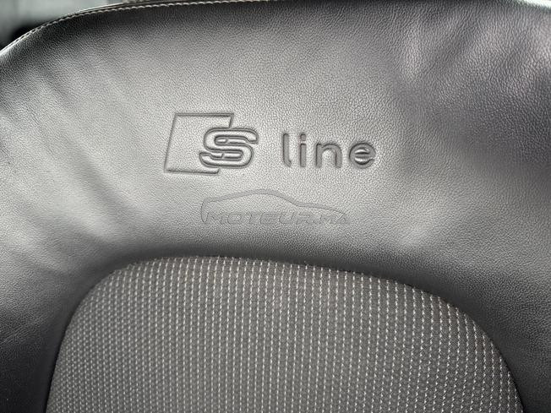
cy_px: 206
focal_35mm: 24
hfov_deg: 71.6
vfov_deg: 56.8
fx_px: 382
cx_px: 276
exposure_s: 1/121
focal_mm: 6.76
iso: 200
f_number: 1.78
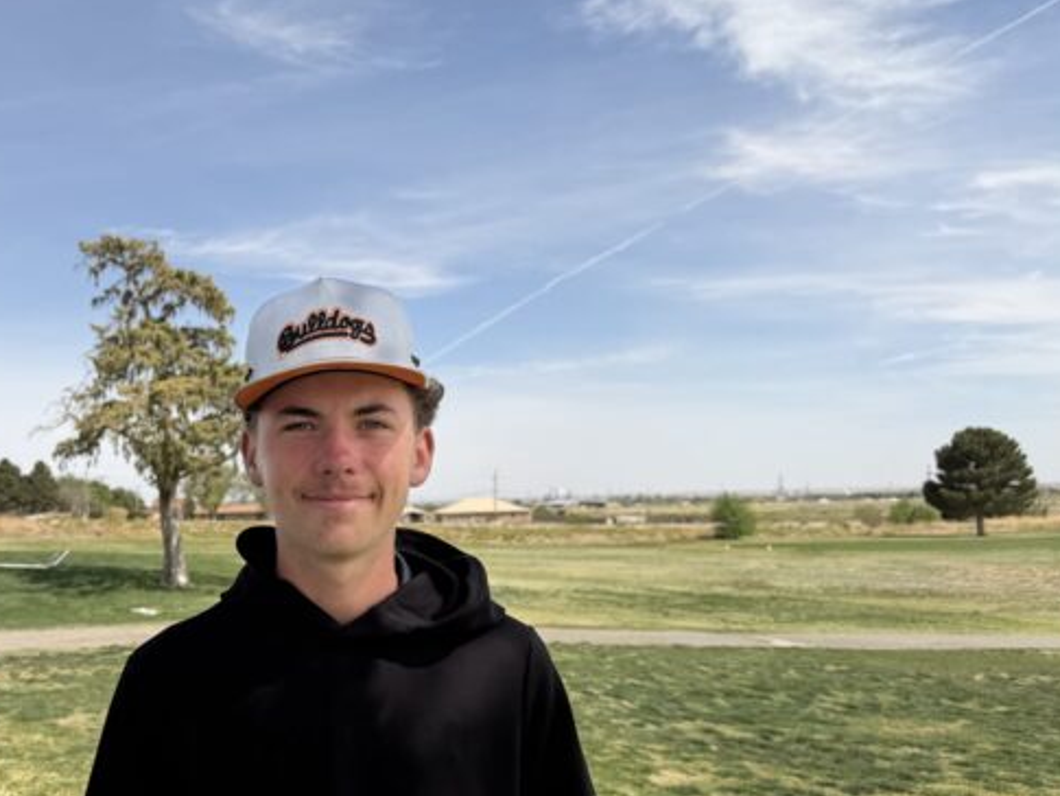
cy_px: 569
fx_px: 1164
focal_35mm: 38
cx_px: 249
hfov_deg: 46.9
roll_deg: +2.4
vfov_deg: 37.1
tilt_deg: -2.5
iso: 80
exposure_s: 1/4673
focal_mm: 6.76
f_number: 1.78
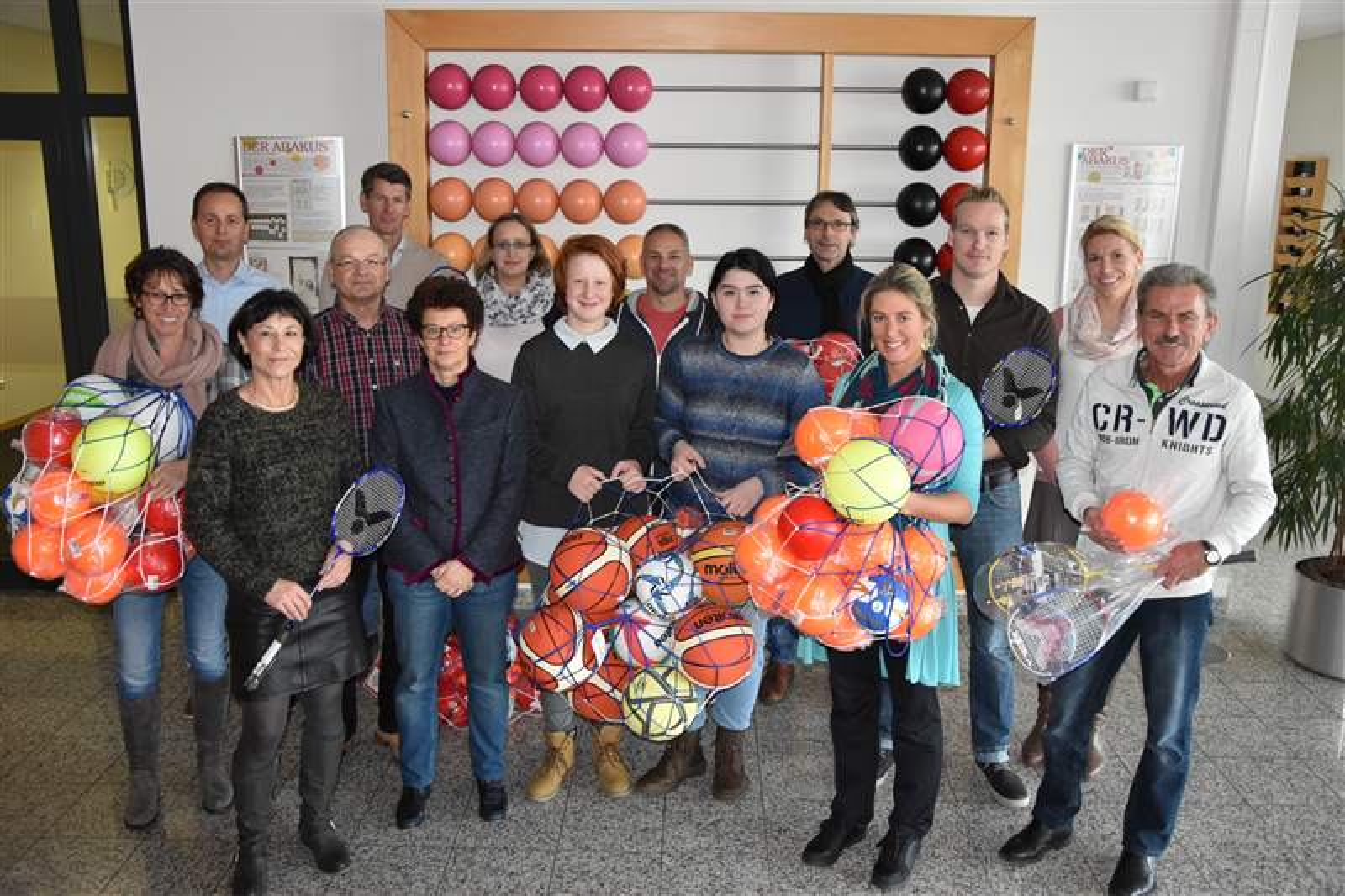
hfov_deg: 59.5
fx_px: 1177
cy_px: 448
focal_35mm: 32
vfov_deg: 41.7
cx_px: 672
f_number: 3.8
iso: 1600
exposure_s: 1/60
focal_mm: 21
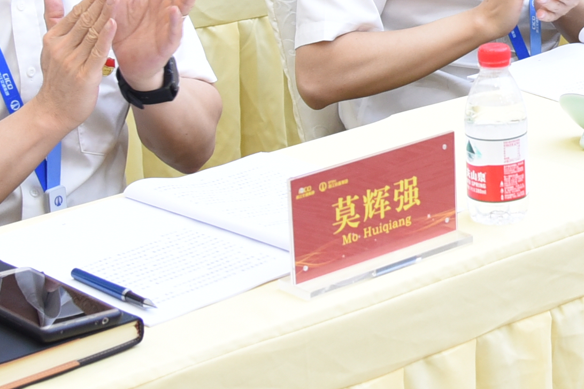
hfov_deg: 16.2
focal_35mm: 124
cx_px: 563
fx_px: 2011
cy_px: -65
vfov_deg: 10.9
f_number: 4
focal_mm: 30
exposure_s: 1/125
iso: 1000
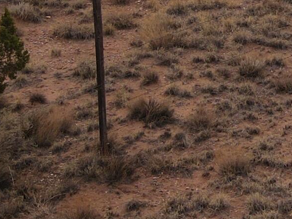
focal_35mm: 122
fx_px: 1030
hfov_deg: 14.6
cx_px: 482
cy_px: -77
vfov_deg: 11.8
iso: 100
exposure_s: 1/1000
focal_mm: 4.5
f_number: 2.8
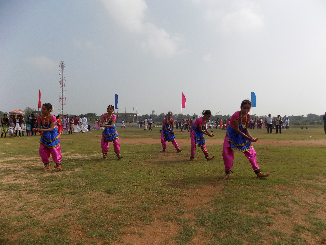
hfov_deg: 73.9
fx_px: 217
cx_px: 163
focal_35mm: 23
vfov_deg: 58.9
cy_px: 122
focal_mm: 4
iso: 80
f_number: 9.9
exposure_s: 1/160
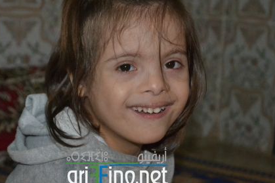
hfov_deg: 18.6
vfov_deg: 12.4
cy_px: 77
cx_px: 118
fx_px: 840
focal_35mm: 110
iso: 3200
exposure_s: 1/60
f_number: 5.3
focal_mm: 48
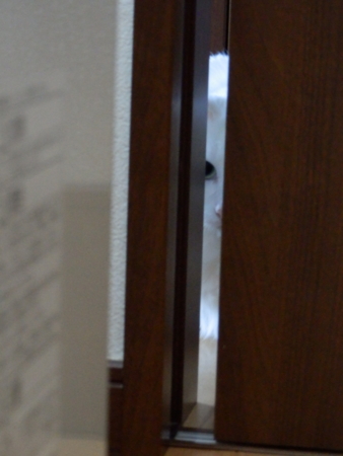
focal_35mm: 140
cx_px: 172
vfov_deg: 14.1
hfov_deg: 10.6
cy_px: 228
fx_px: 1848
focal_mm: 25.1
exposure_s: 1/10
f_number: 5.4
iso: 1600
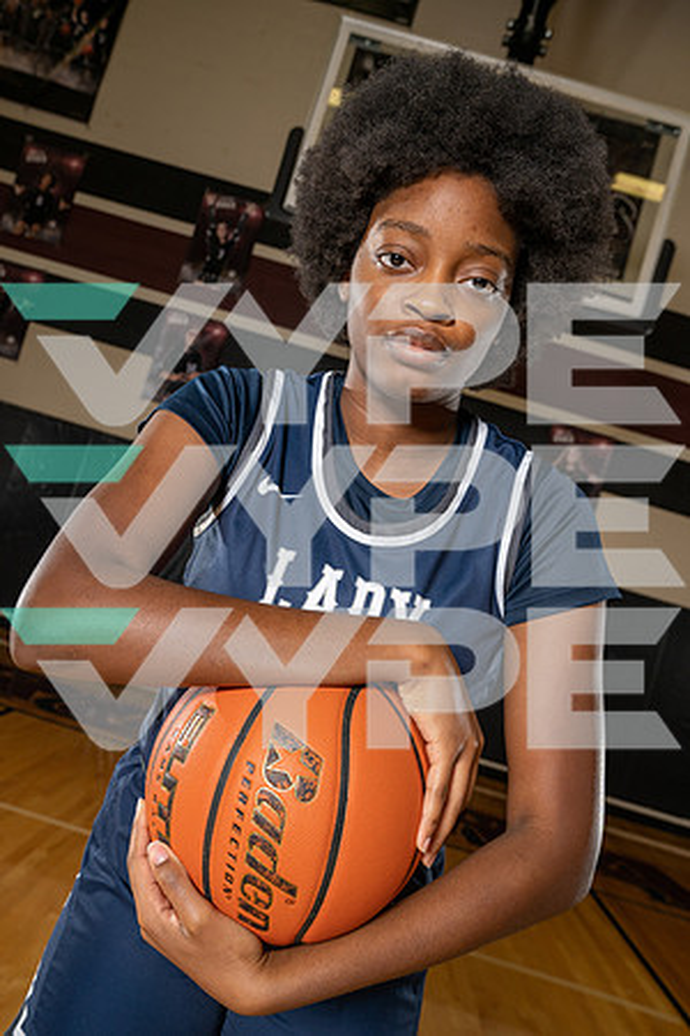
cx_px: 345
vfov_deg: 61.9
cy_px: 518
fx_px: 862
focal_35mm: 30
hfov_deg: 43.6
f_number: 7.1
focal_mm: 30
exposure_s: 1/250
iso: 320
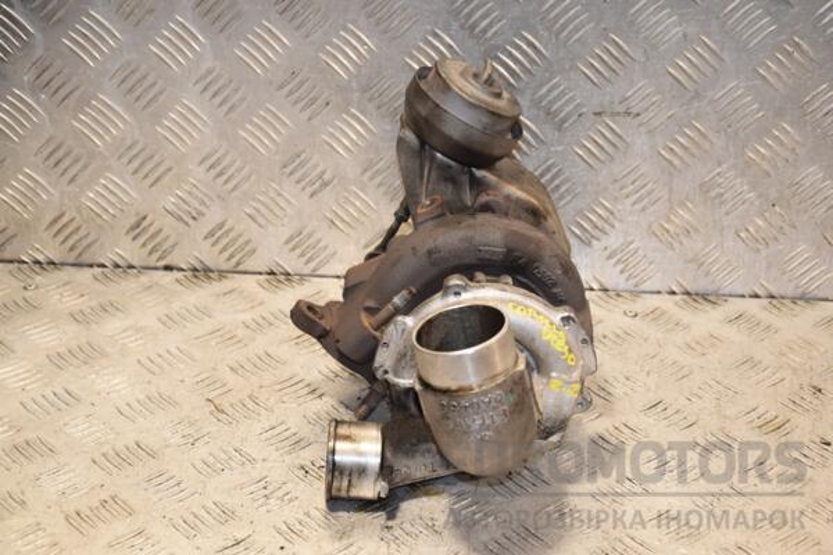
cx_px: 416
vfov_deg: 18.2
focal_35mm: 75
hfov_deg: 27.0
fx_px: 1735
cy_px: 278
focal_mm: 50
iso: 800
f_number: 6.3
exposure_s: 1/200
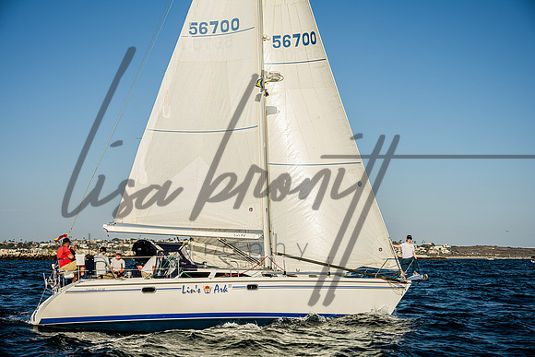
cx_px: 268
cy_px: 178
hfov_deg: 36.8
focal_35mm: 54
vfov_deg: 25.0
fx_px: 804
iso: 100
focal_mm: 54
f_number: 5.6
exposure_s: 1/1250
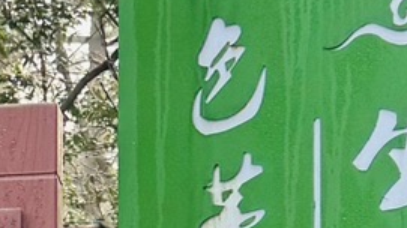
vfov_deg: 6.1
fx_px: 2081
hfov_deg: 10.5
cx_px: -315
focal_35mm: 193
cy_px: 471
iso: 64
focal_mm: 6.86
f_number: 1.78
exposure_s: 1/244
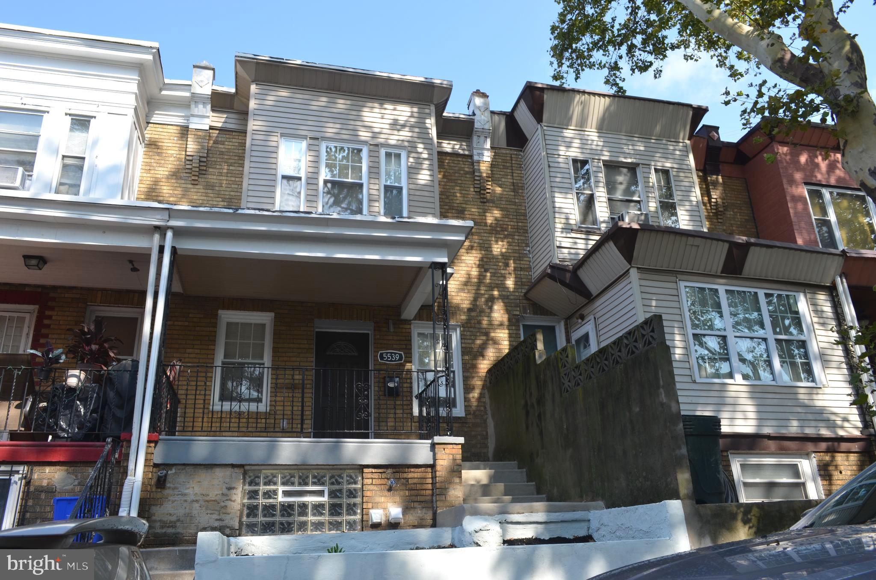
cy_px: 290
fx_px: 656
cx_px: 438
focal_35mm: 27
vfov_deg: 47.7
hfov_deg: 67.5
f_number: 8
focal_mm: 18
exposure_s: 1/250
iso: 200
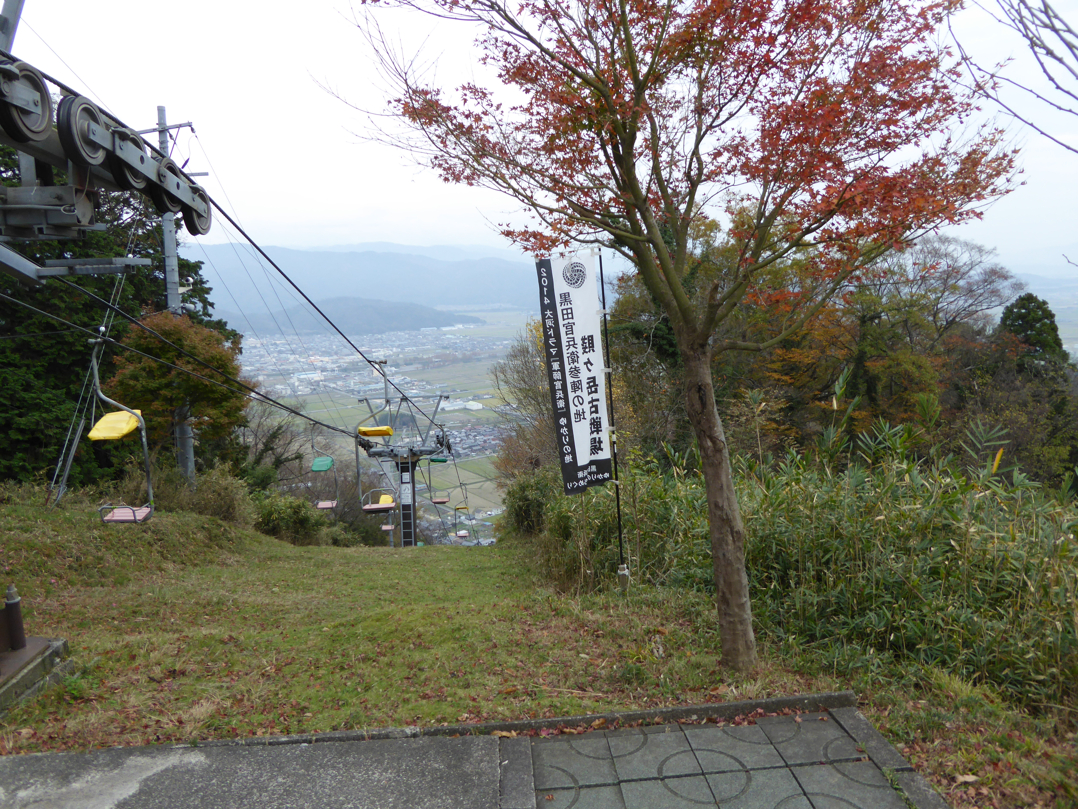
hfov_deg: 69.4
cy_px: 404
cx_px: 539
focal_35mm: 25
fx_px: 779
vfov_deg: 54.9
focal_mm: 4.3
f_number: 3.3
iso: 100
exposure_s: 1/125
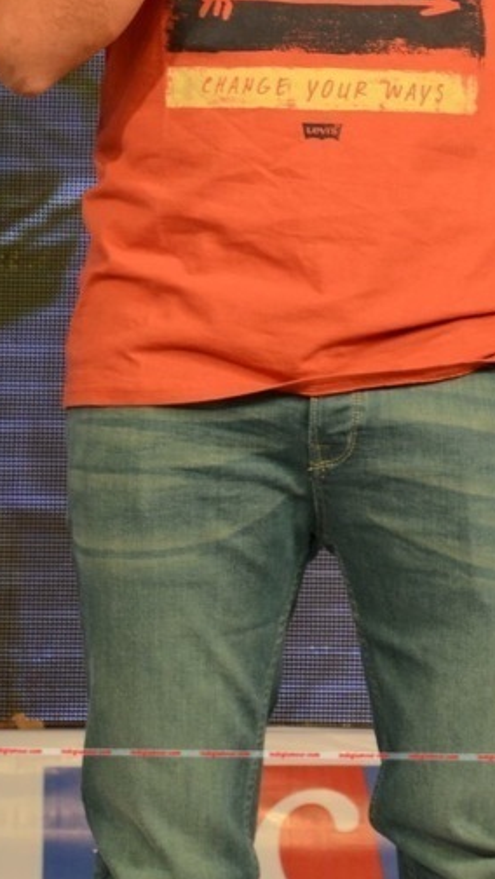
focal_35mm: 263
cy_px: 17
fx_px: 6129
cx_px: 363
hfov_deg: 4.6
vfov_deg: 8.2
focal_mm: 80
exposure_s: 1/125
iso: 1000
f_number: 7.1
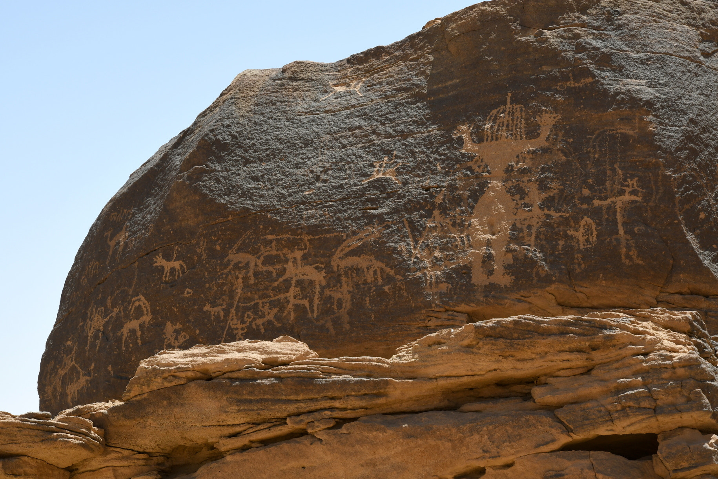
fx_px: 1645
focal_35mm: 82
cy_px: 240
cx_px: 359
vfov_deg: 16.6
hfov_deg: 24.6
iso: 200
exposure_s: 1/350
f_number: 9.5
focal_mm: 55
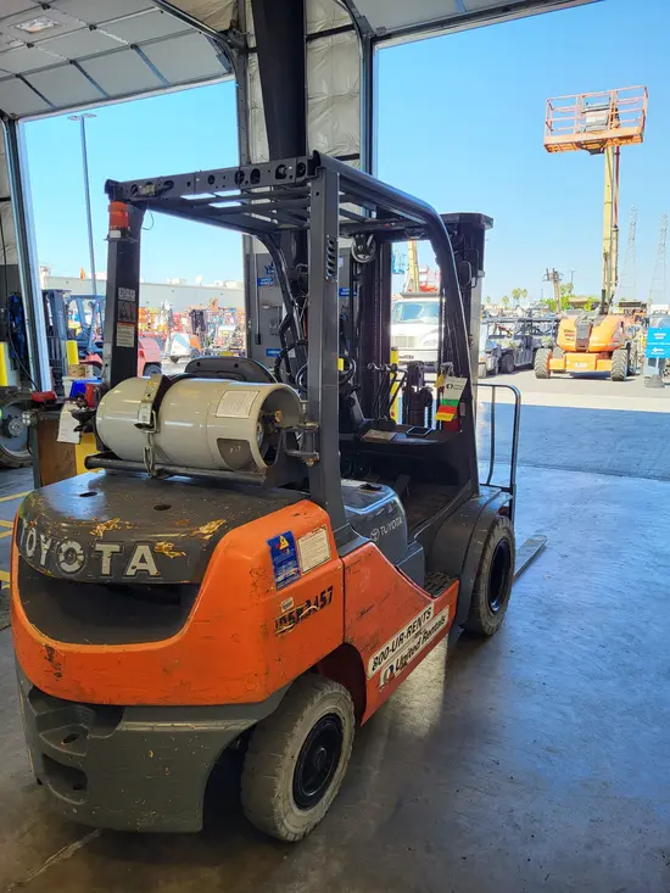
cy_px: 446
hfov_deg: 53.1
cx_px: 335
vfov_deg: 67.3
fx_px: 671
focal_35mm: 26
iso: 40
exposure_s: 1/255
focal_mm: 5.4
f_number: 1.8
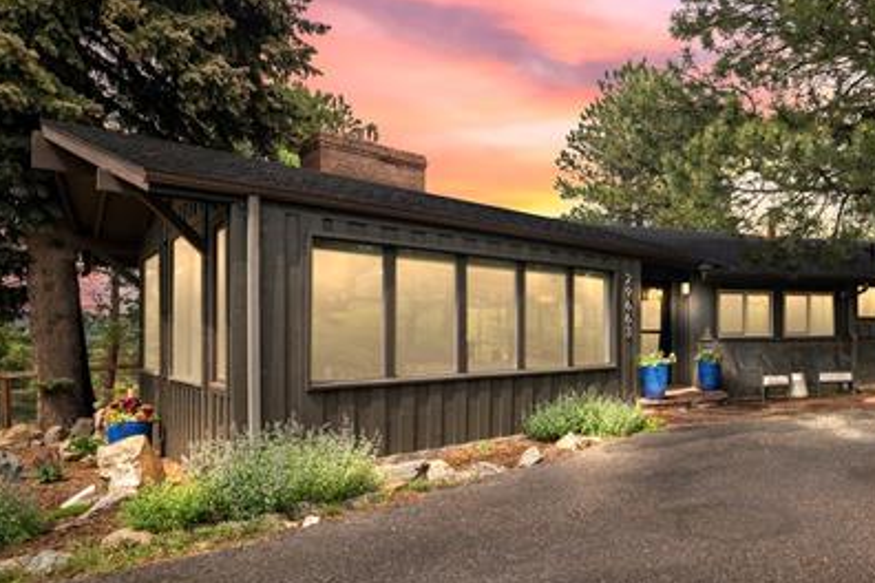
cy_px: 320
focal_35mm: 21
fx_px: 510
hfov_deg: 73.3
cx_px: 692
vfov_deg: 59.4
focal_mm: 13
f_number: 7.1
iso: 400
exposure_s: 1/400
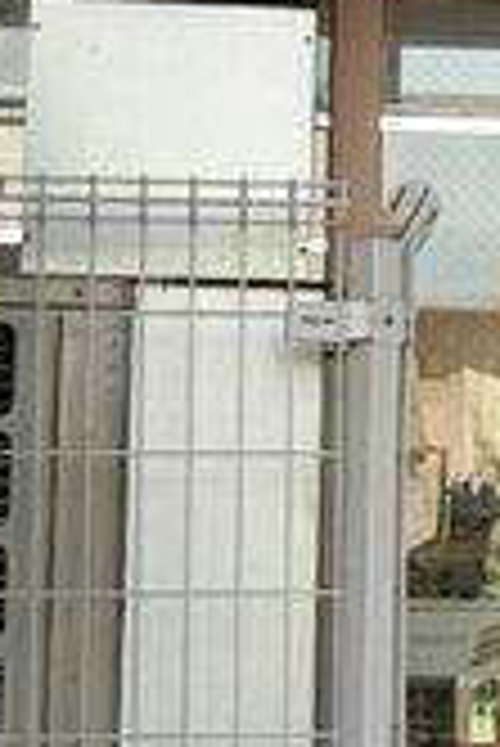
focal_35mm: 190
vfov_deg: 10.8
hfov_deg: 7.0
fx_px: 3950
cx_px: 1014
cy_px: 220
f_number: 2.7
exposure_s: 1/160
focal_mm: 4.06
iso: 80
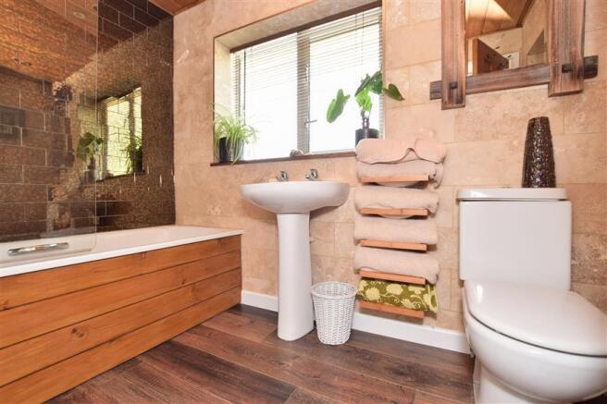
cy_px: 202
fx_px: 253
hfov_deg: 100.4
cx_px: 304
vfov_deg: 77.3
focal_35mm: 15
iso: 400
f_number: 7.1
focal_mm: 10
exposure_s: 1/60
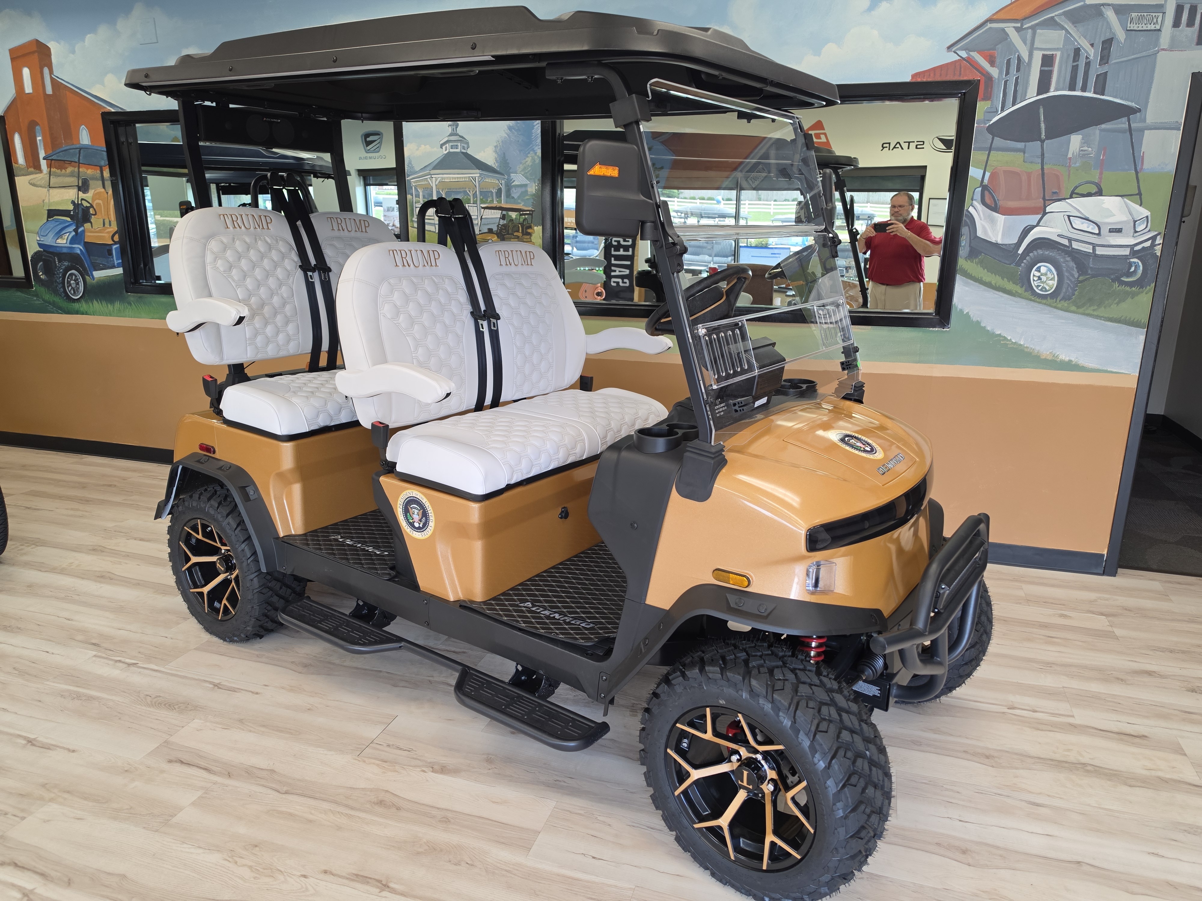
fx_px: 799
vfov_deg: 58.9
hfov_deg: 73.9
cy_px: 450
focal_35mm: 23
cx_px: 601
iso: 100
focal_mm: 6.5
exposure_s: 1/120
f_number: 1.4
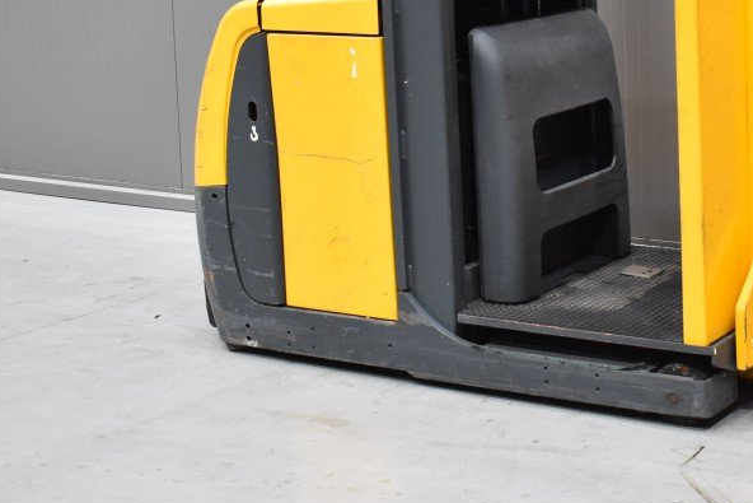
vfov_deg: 17.6
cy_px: 31
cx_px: 683
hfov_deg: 25.8
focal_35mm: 76
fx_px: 1590
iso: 1600
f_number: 5
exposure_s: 1/40
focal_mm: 25
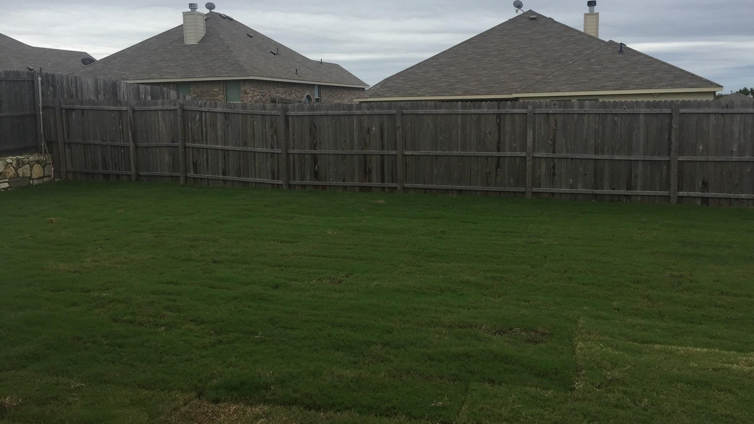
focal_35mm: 32
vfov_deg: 36.6
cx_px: 379
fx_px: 640
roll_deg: -0.3
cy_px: 192
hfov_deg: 61.0
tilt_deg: -6.0
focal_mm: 4.15
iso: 32
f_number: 2.2
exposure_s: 1/1721
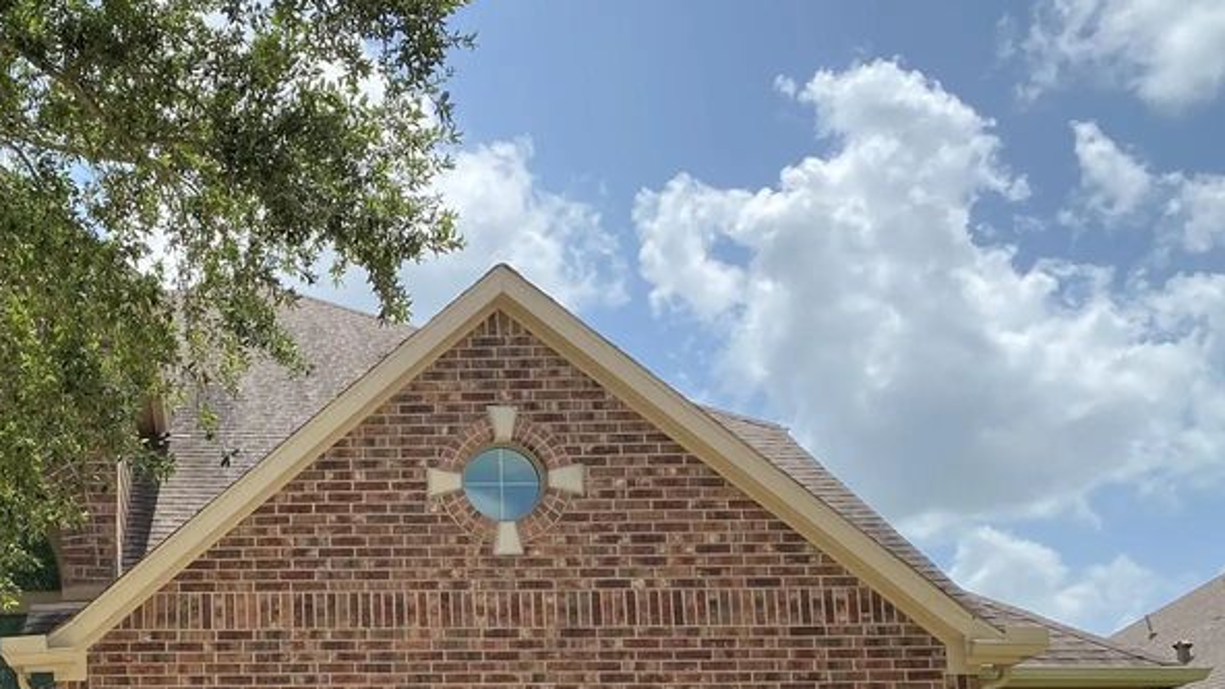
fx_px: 1592
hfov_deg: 40.3
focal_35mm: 49
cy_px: 612
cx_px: 234
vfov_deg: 23.8
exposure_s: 1/2183
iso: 32
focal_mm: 4.25
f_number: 1.8
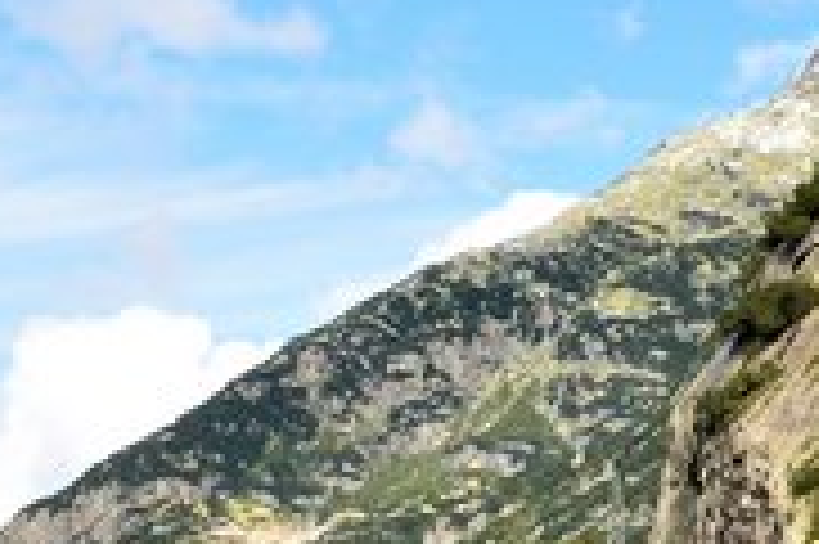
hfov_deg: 14.6
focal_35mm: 138
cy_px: 998
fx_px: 3141
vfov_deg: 9.4
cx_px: -22
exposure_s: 1/200
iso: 320
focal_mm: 21
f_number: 10
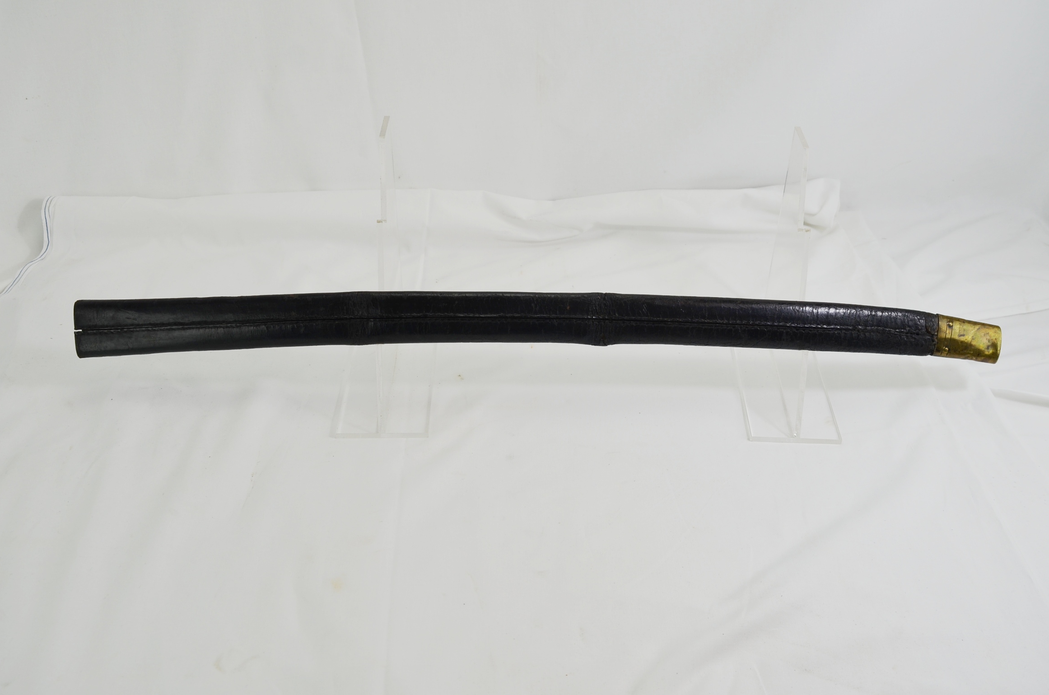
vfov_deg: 37.7
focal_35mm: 35
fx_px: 1018
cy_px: 332
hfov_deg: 54.5
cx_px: 545
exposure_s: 1/125
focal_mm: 22
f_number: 5.6
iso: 200
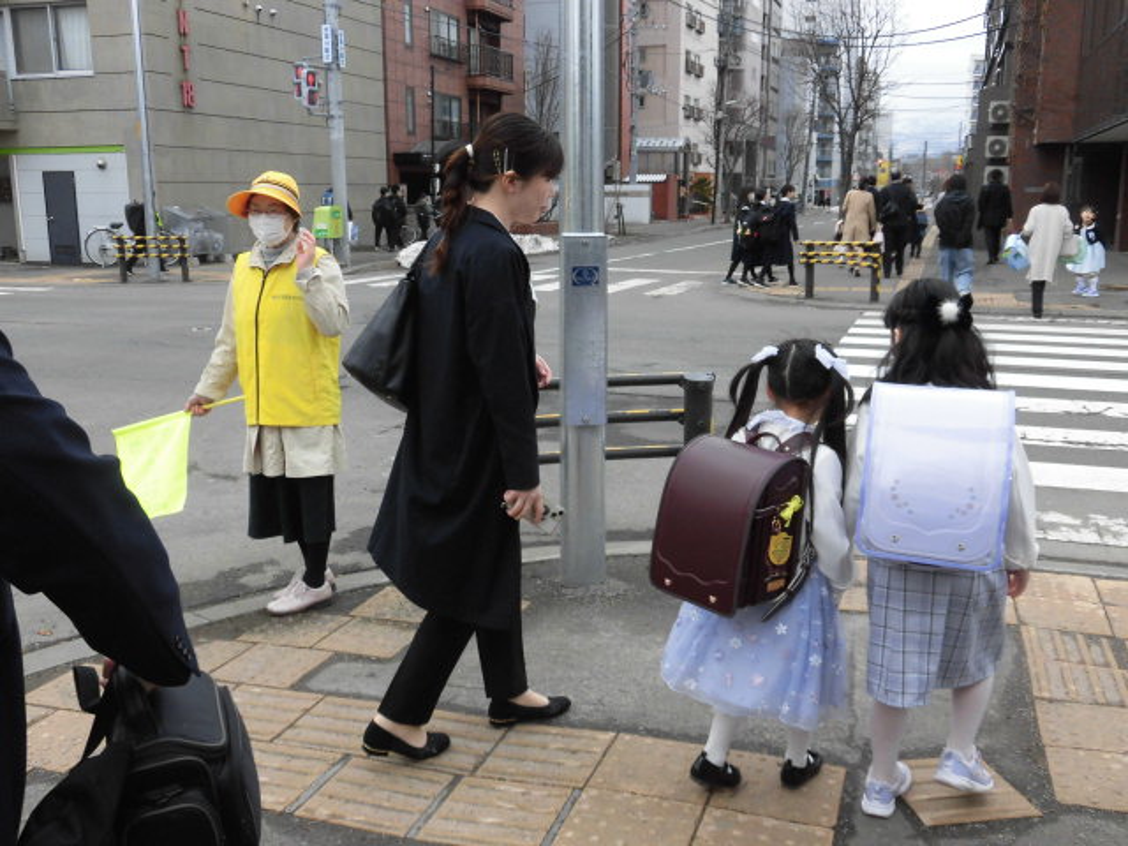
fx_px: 1043
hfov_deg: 56.8
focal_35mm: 32
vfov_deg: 44.2
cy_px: 423
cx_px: 564
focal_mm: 5.81
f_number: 3.5
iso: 100
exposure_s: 1/500
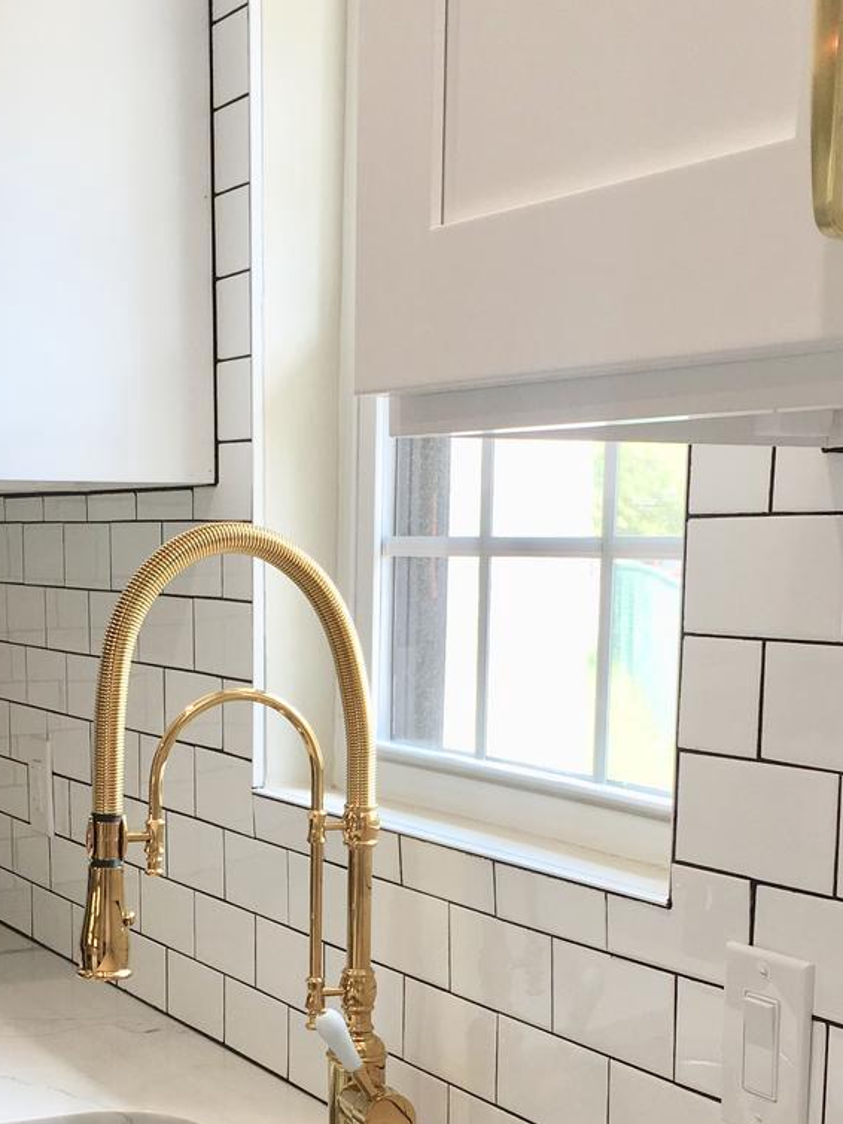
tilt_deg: -8.9
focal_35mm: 59
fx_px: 1916
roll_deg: -1.1
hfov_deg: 24.8
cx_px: 343
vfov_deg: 31.9
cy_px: 877
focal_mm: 4.15
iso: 25
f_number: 2.2
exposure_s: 1/60
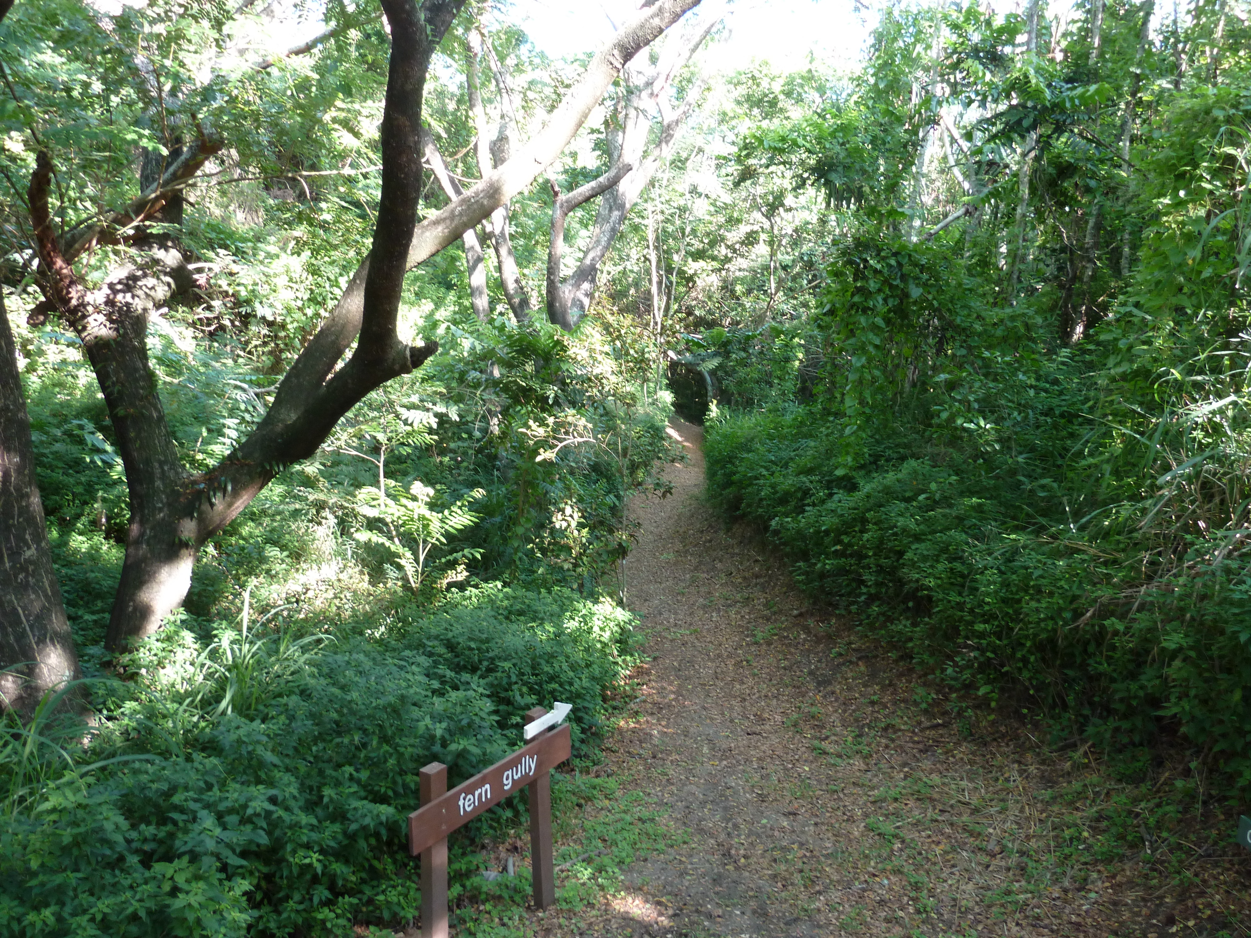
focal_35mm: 25
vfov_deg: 54.9
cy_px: 469
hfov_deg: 69.4
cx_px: 626
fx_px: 903
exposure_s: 1/30
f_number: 3.3
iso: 160
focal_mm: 4.1
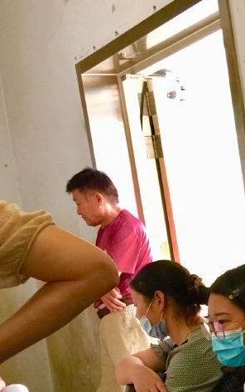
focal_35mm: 78
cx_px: 392
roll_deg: +5.4
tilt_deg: -7.1
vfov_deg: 25.9
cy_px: 327
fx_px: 833
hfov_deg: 15.2
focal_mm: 4.15
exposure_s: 1/17
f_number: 2.2
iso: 125
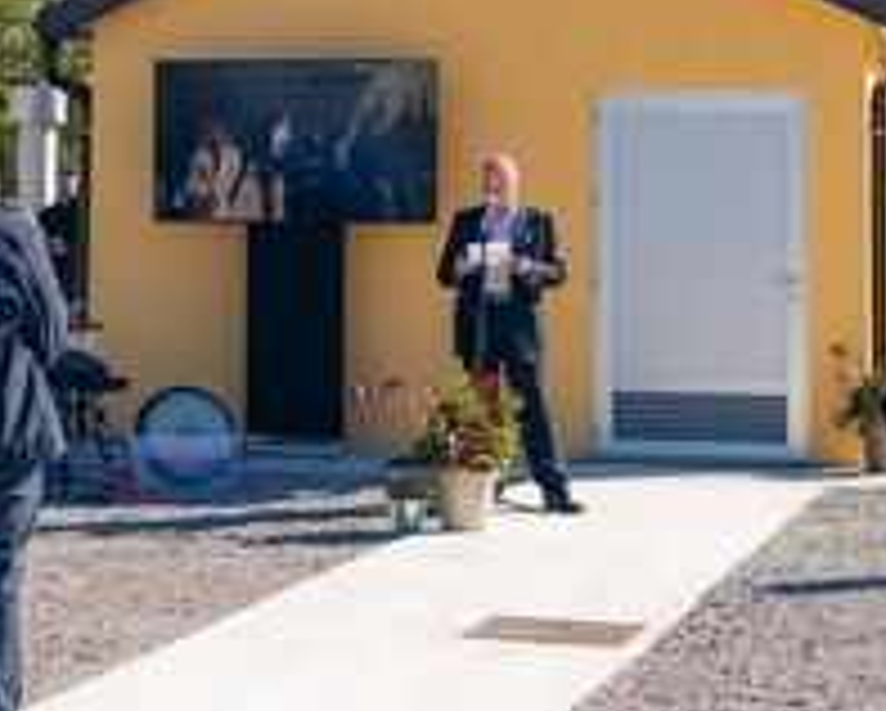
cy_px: 54
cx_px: 288
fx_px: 2835
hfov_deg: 17.7
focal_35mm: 108
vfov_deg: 14.1
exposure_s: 1/1250
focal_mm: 50
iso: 100
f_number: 3.5
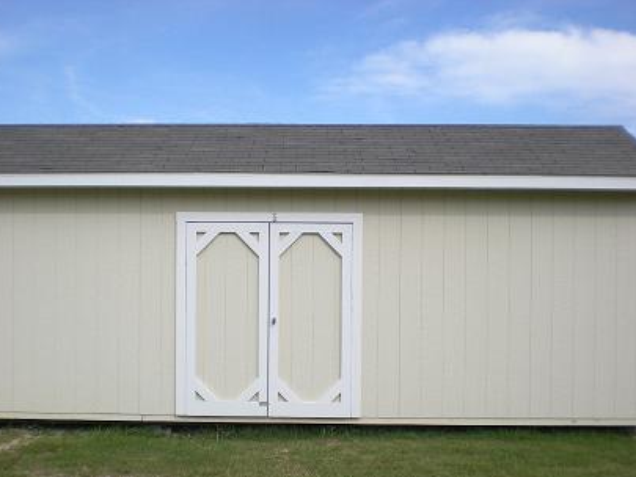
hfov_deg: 39.6
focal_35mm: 48
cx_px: 291
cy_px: 300
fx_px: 882
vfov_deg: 30.2
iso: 64
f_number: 4.6
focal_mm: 6.3
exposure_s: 1/395
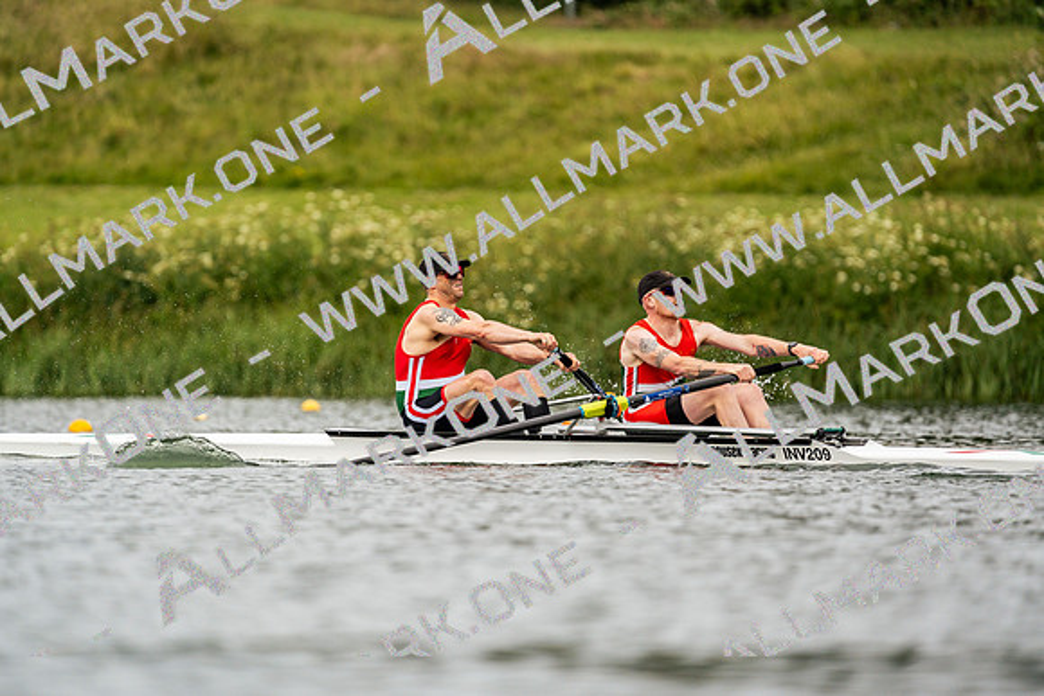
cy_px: 348
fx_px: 17403
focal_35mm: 600
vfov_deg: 2.3
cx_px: 522
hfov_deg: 3.4
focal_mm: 600
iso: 400
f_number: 6.3
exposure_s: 1/2000
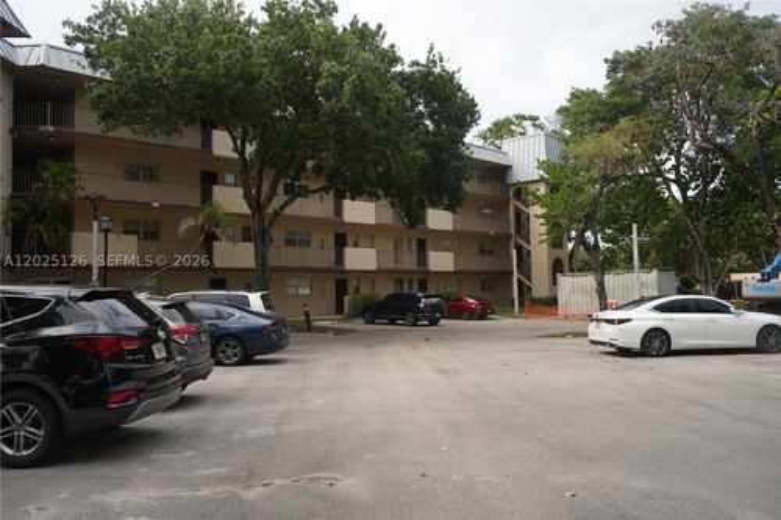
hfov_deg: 63.7
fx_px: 629
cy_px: 260
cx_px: 390
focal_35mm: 29
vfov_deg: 44.9
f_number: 6.3
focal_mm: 29
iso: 100
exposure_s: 1/160
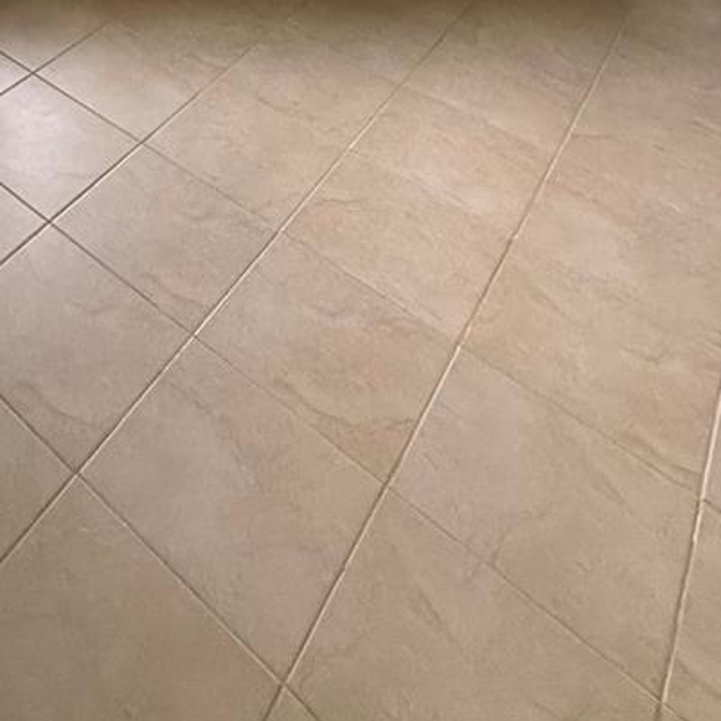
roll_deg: -1.8
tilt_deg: -14.8
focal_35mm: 37
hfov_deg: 38.1
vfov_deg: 31.7
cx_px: -54
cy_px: -261
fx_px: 872
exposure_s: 1/81
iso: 320
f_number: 2.2
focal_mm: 2.22
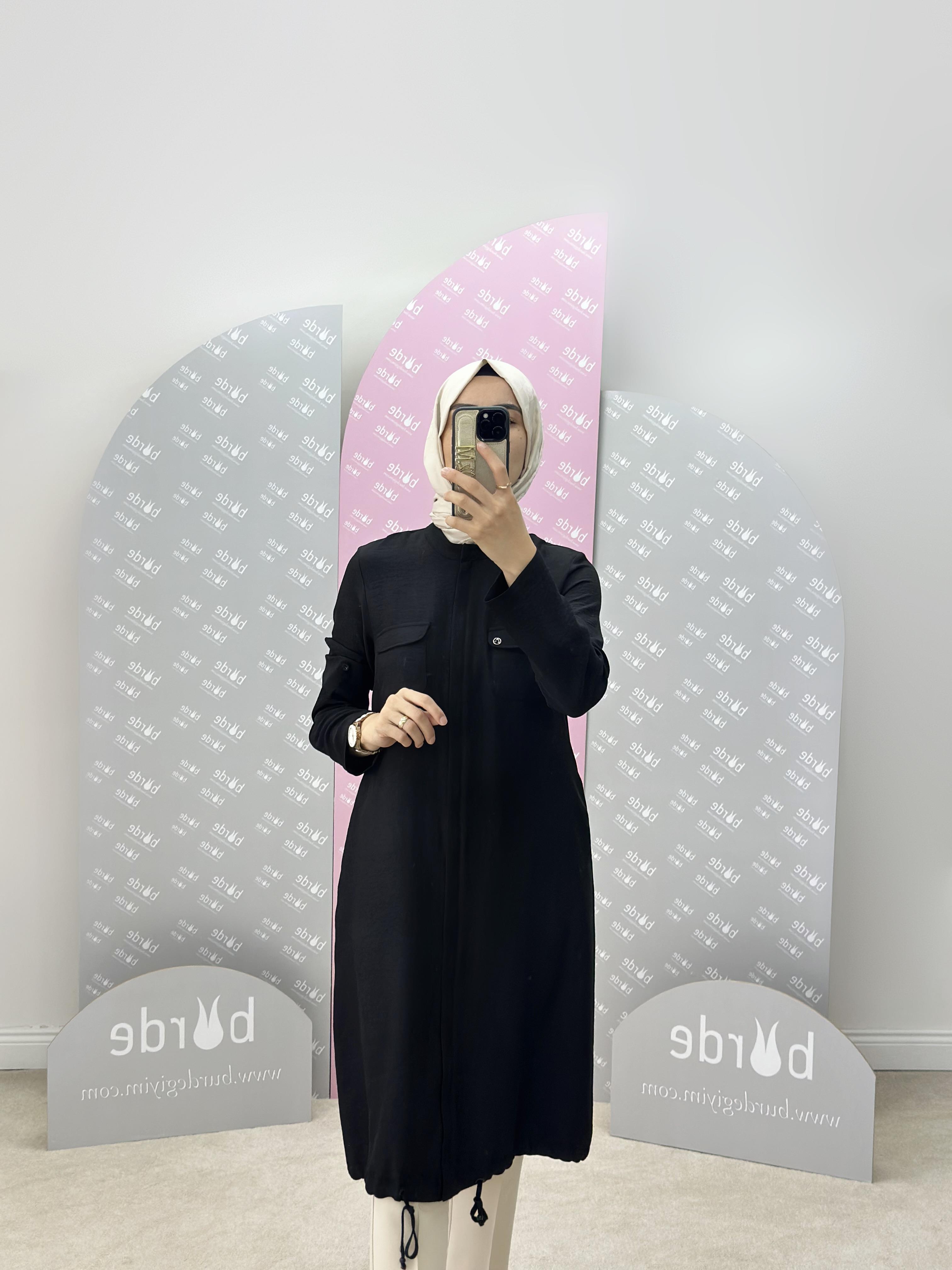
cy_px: 635
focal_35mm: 48
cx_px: 476
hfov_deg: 30.3
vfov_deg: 39.7
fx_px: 1760
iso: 80
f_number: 1.78
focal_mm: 6.86
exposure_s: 1/256
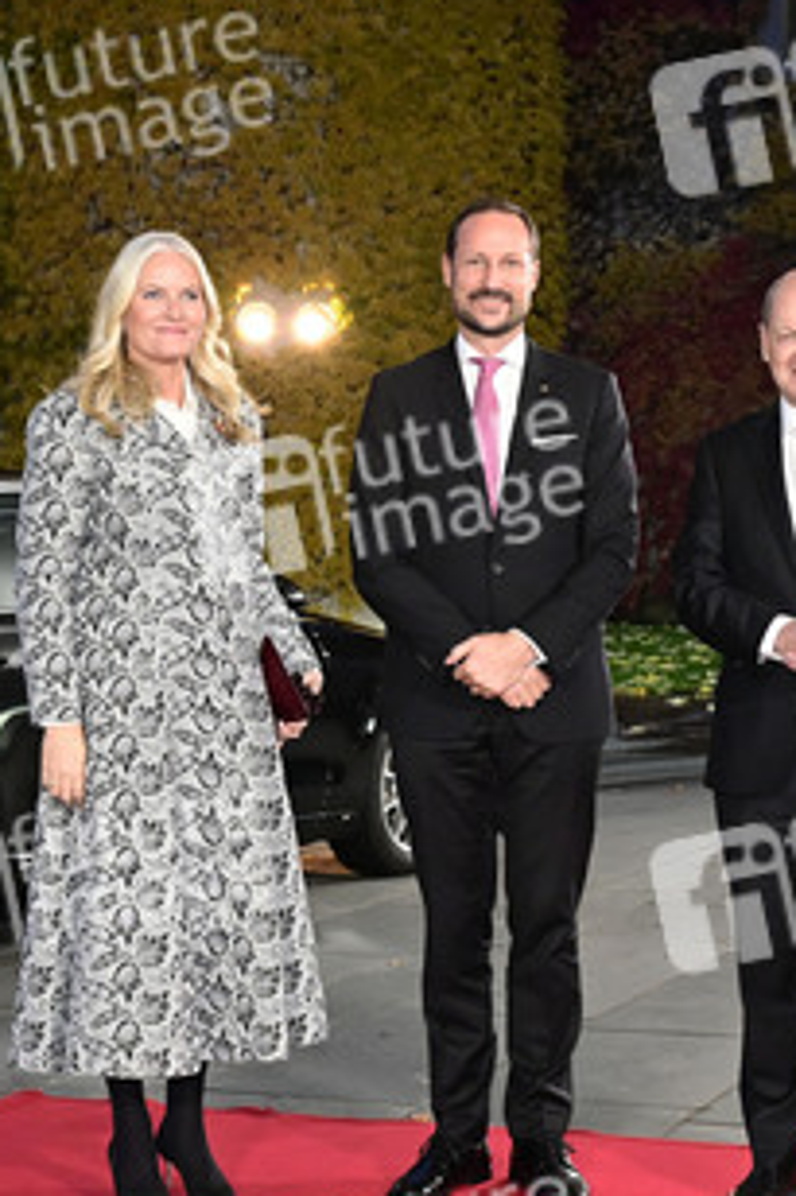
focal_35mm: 48
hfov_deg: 27.9
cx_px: 497
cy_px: 687
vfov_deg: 41.0
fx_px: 1594
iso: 5000
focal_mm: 37
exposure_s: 1/125
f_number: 5
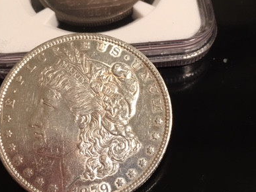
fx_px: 355
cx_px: 140
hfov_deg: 39.6
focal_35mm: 48
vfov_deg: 30.2
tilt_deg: -57.8
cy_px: 110
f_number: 2.2
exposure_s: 1/15
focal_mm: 4.15
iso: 32
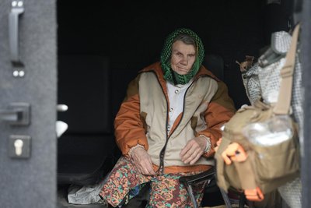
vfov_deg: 24.2
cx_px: 156
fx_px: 484
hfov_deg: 35.6
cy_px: 104
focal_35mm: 56
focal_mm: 56
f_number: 2.8
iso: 250
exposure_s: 1/100
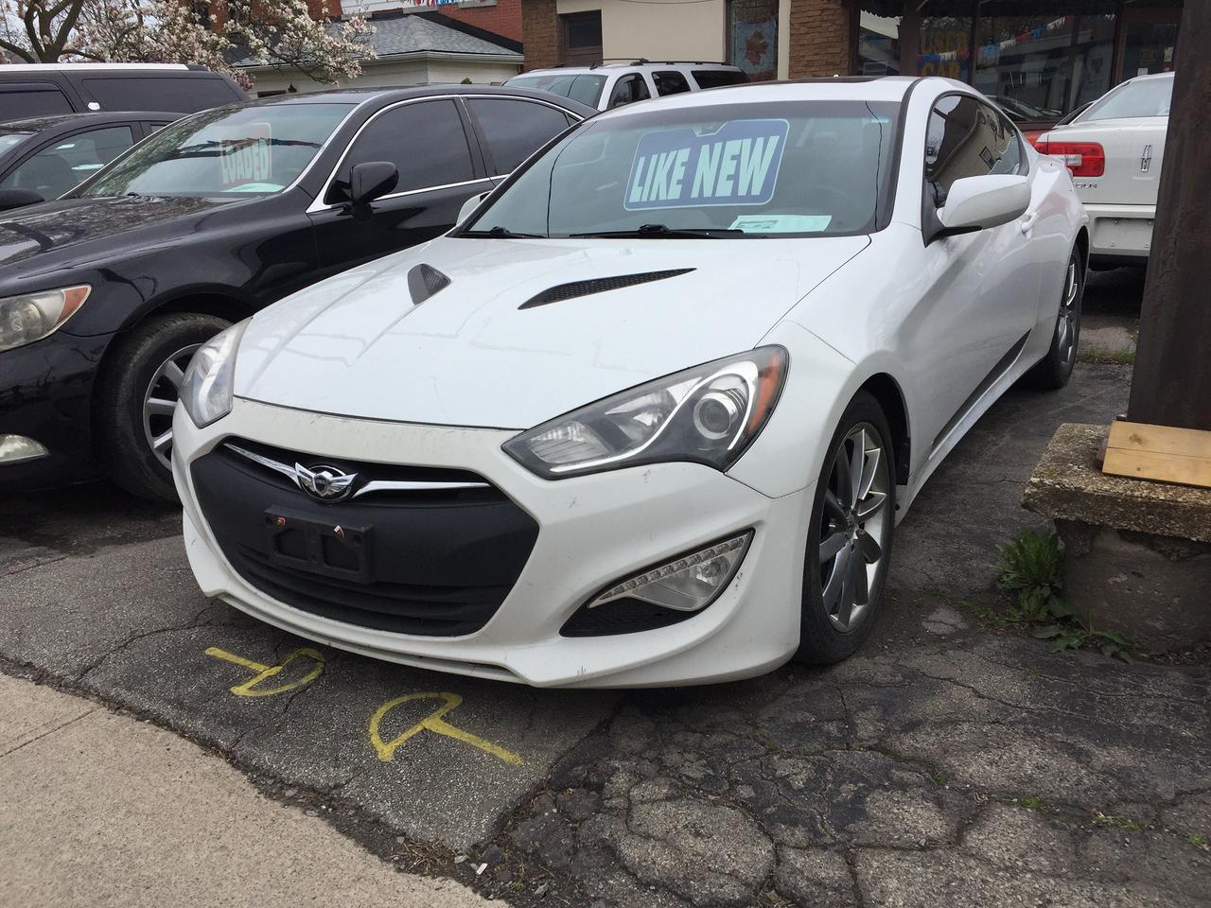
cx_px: 606
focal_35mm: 29
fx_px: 1015
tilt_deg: -17.0
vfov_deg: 48.2
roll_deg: +0.8
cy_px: 454
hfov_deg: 61.7
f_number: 2.2
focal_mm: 4.15
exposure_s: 1/1980
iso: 32
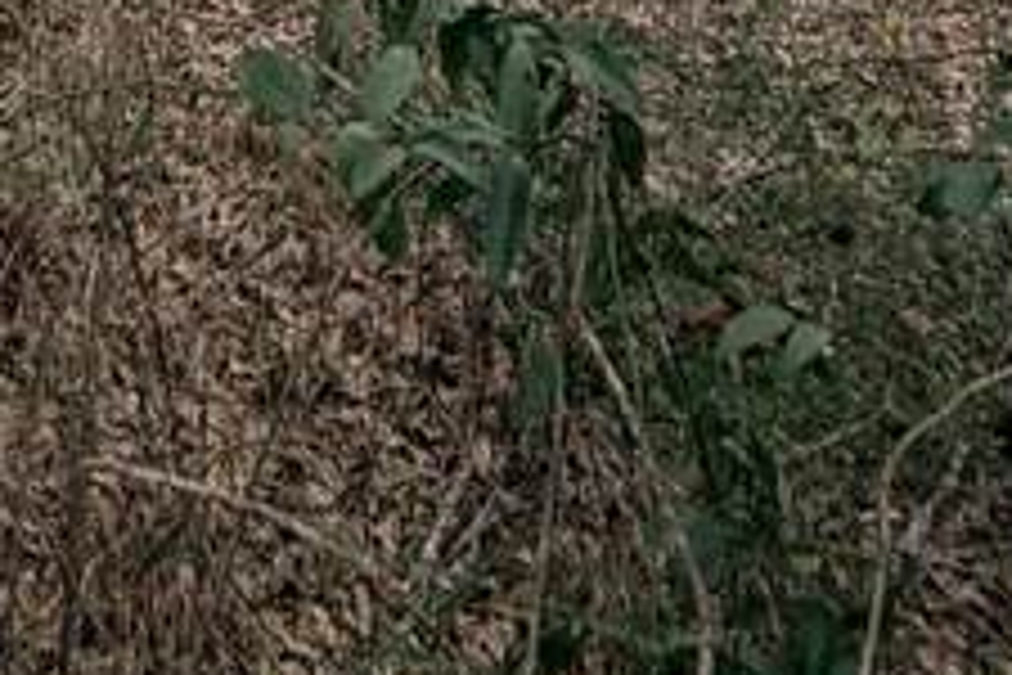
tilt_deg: +15.0
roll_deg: -1.3
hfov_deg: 30.4
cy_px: -1350
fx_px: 1743
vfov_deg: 11.5
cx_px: 27
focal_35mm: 62
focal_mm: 2.22
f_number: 2.2
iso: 25
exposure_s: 1/770
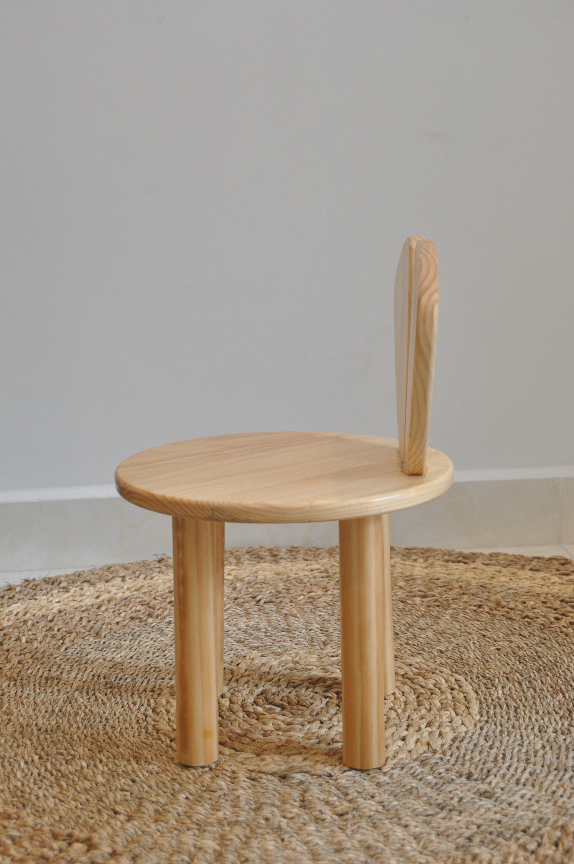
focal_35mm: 54
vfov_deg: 36.9
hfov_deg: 25.0
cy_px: 432
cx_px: 287
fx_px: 1295
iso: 640
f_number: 6.3
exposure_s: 1/40
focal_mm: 36
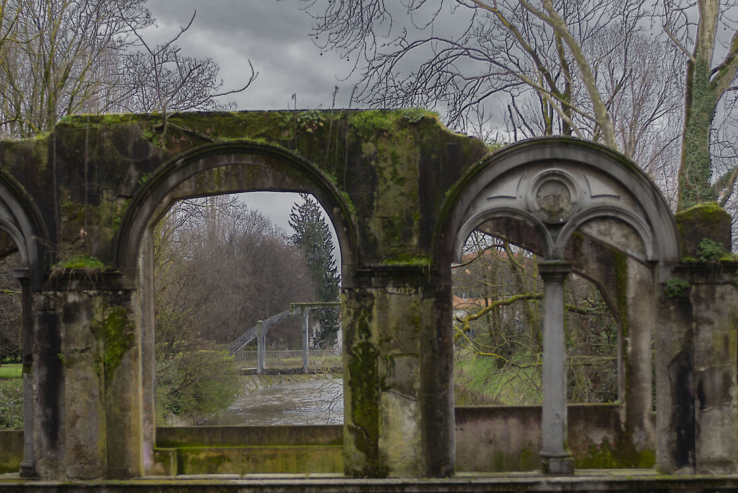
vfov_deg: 20.0
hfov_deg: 29.6
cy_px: 337
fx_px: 1394
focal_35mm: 68
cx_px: 339
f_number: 2.8
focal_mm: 31
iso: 250
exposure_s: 1/200
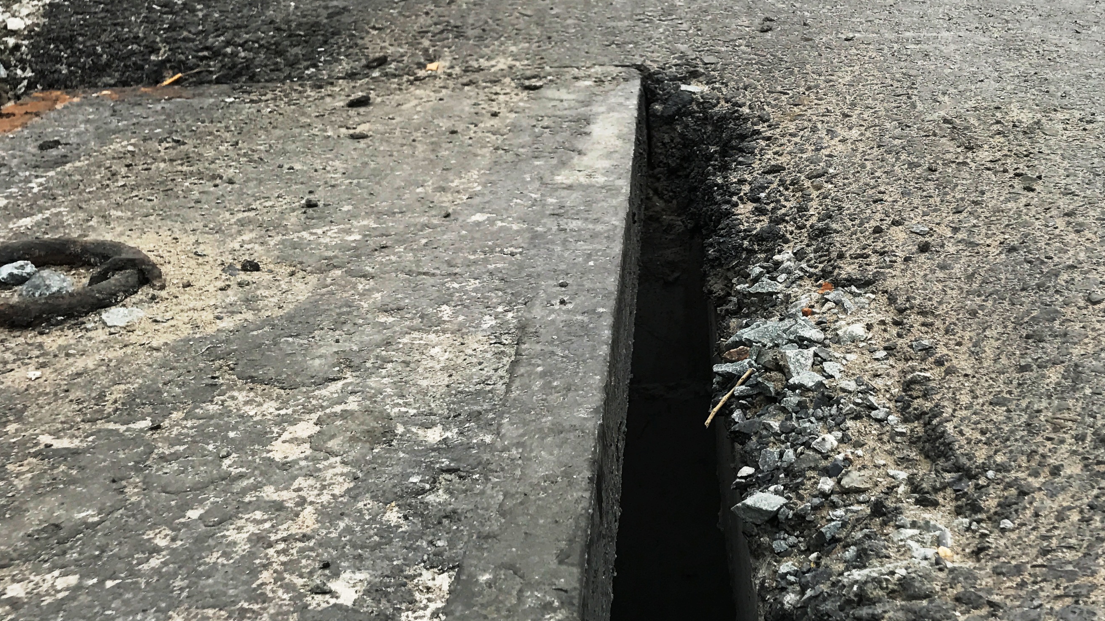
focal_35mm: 47
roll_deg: +0.7
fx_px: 1377
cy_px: 148
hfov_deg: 42.6
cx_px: 803
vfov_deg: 25.1
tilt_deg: -14.9
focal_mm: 3.99
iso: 20
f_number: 1.8
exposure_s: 1/1064
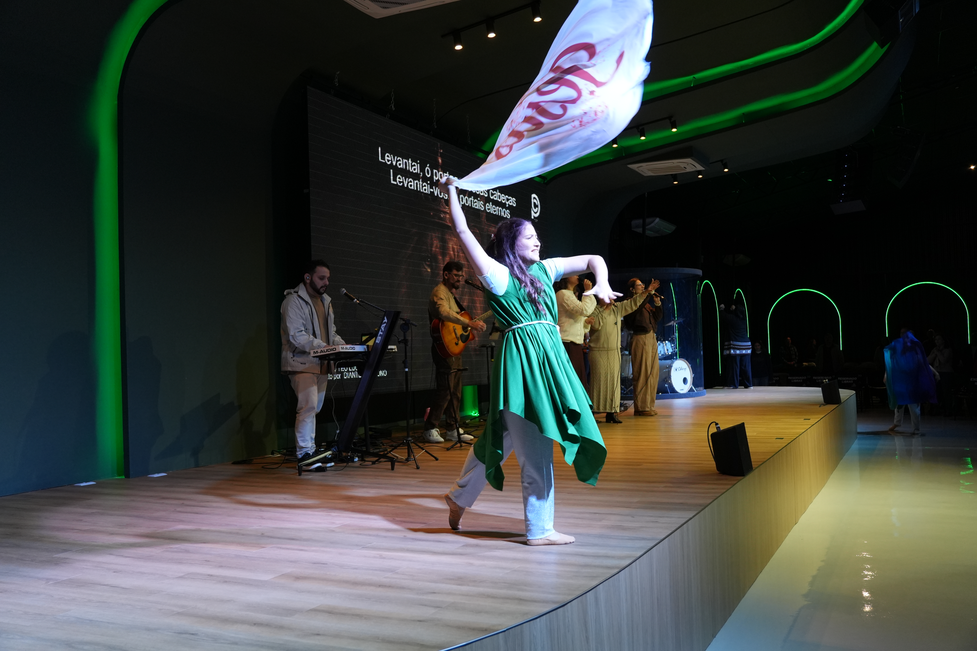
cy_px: 326
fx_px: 855
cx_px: 488
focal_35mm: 32
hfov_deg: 59.5
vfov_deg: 41.7
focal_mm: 21
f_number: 3.2
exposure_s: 1/160
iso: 1000
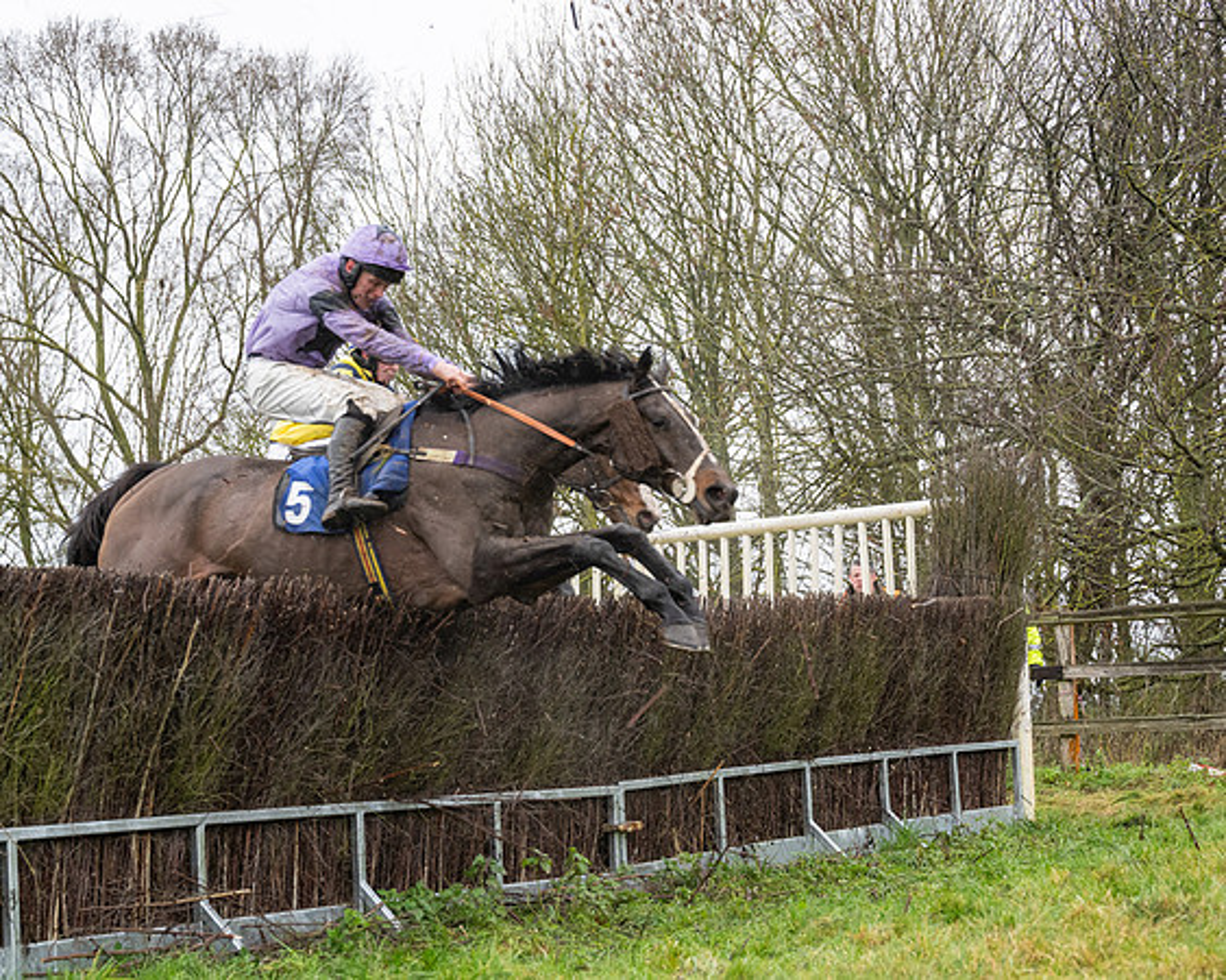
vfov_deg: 19.4
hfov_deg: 24.2
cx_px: 634
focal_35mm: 79
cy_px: 490
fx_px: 2859
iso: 800
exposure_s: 1/1250
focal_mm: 70
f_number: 4
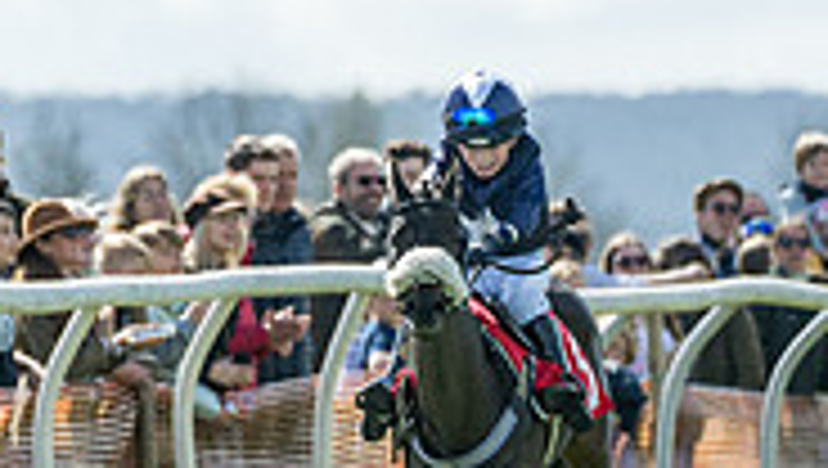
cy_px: 590
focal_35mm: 1042
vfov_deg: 1.2
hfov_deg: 2.1
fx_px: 22904
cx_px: 679
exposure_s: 1/4000
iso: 400
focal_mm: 200
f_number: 4
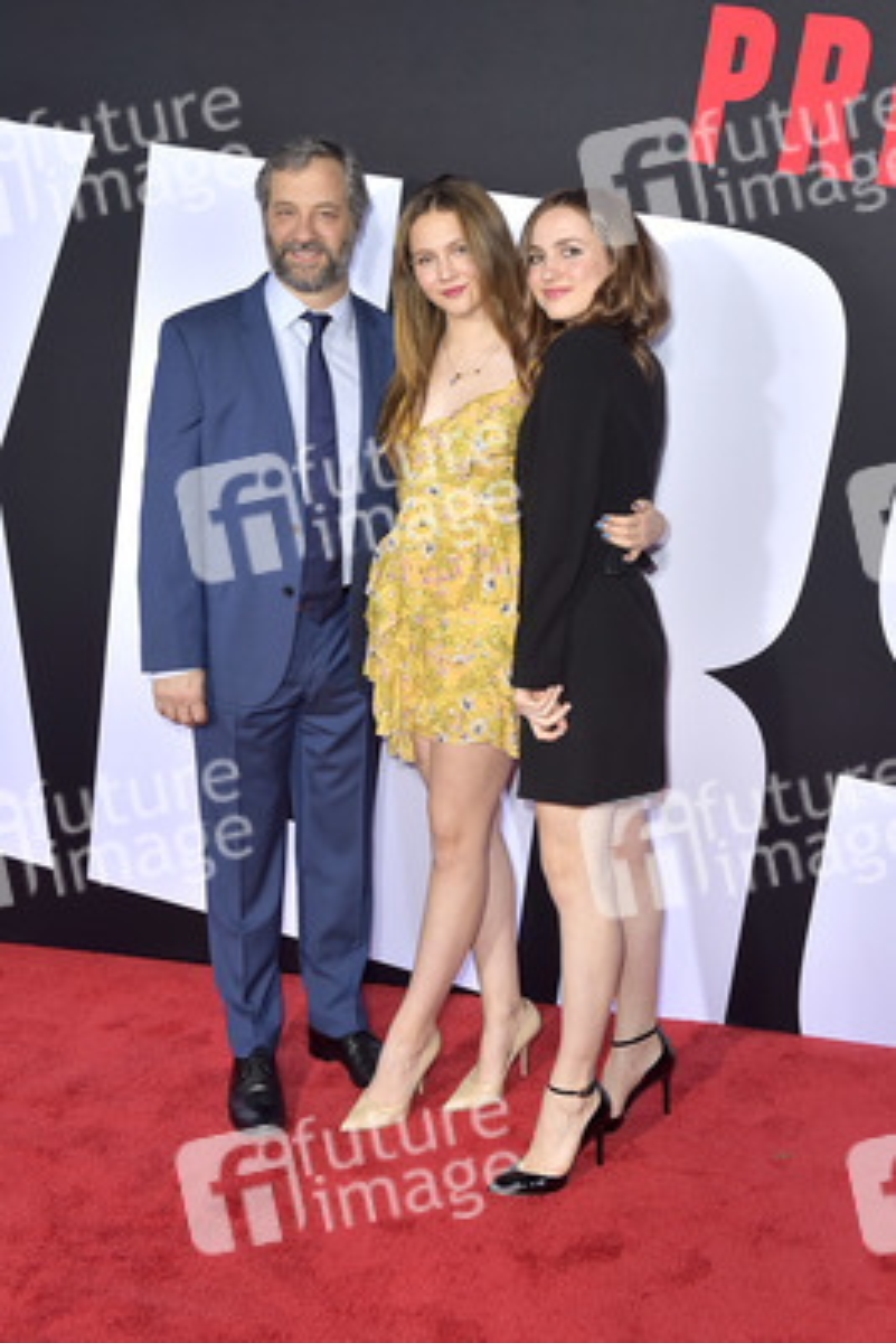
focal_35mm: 38
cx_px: 448
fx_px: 1417
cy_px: 672
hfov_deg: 35.1
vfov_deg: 50.7
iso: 320
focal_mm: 38
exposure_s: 1/250
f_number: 6.3
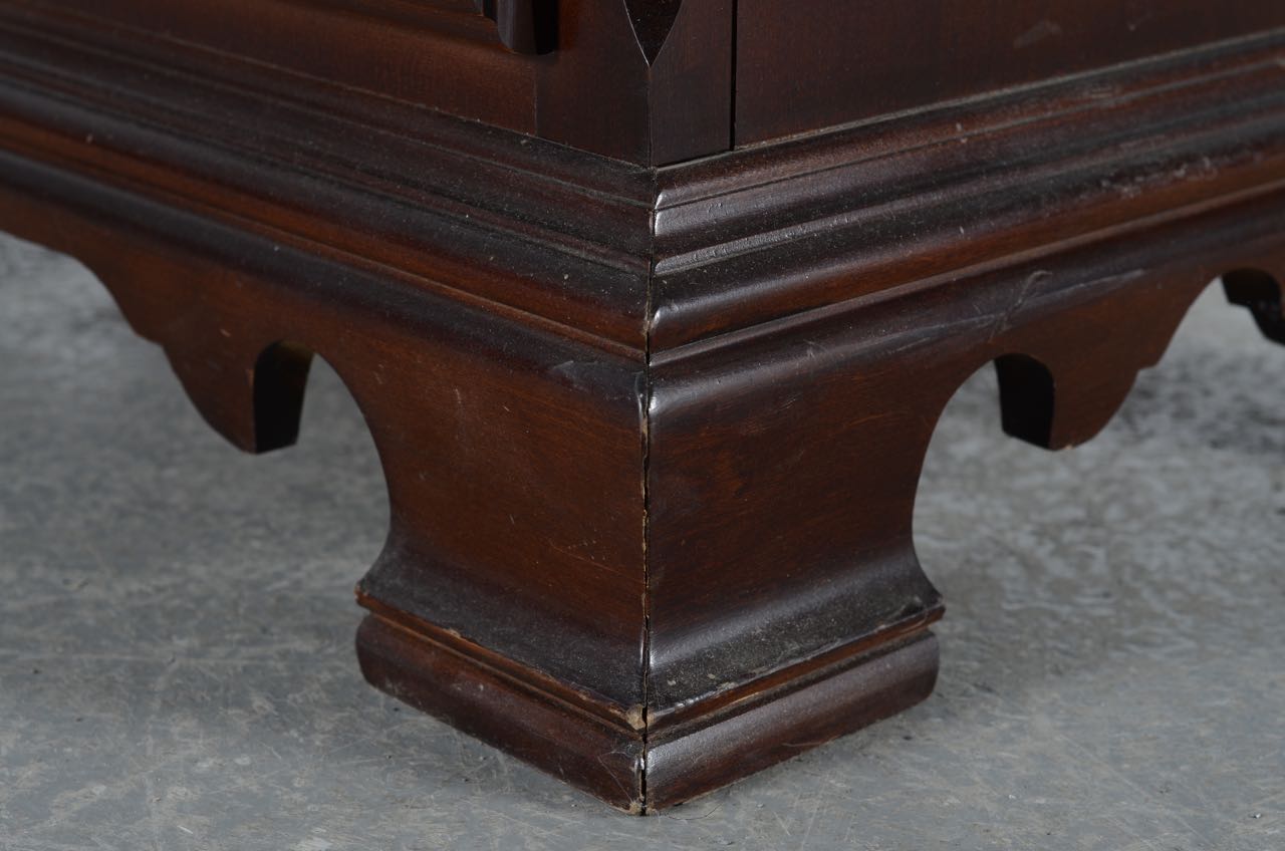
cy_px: 426
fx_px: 2672
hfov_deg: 27.0
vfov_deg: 18.1
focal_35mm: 75
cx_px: 642
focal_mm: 50
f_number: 5.6
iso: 100
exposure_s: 1/125
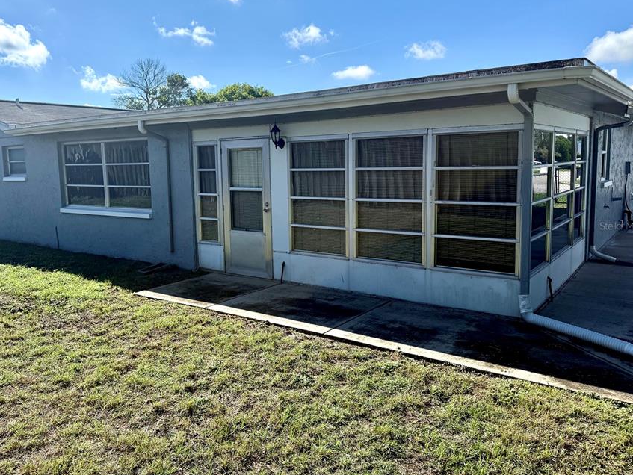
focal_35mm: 29
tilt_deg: -6.9
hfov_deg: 61.3
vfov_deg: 48.2
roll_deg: +1.0
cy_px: 226
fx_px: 531
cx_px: 262
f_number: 1.78
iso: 100
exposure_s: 1/5714
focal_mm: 6.76
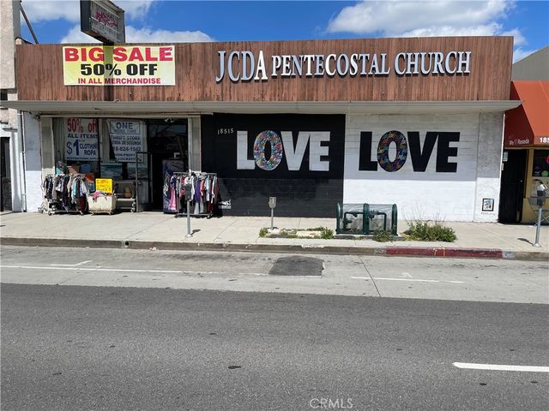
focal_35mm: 25
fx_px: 396
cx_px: 274
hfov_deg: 69.4
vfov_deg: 54.9
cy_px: 206
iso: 32
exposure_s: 1/5128
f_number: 1.6
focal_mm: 5.1
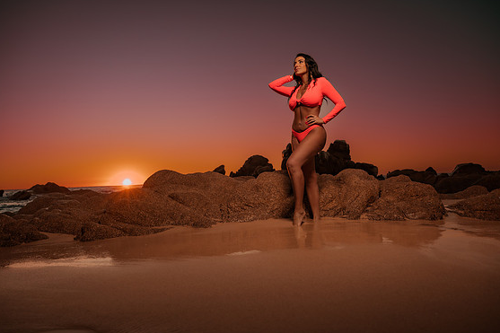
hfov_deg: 71.5
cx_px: 248
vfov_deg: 51.3
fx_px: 347
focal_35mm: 25
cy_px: 167
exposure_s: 1/500
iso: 50
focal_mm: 24
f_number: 4
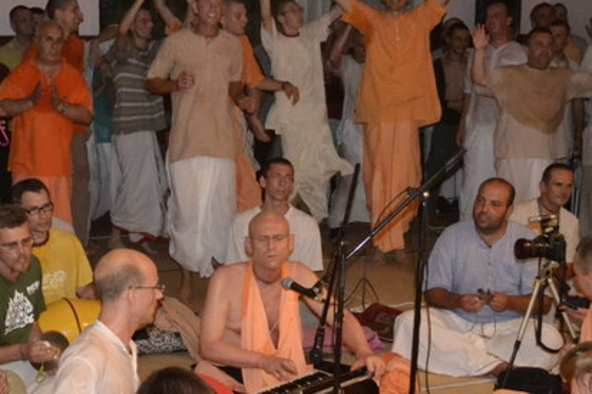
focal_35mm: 67
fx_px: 1101
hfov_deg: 29.9
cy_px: 297
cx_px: 195
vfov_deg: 20.1
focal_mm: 18
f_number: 3.5
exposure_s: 1/60
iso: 3200
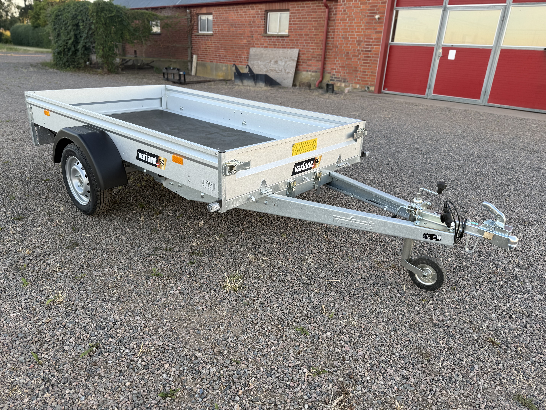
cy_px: 205
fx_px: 379
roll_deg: -3.1
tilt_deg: -21.2
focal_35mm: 24
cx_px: 273
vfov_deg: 56.8
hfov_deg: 71.6
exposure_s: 1/209
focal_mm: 6.76
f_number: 1.78
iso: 64
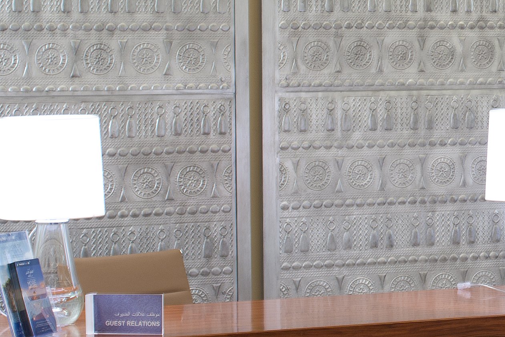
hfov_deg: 13.1
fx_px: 2133
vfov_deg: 9.0
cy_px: 213
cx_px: 654
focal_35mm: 152
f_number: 11
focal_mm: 45
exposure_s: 1.3
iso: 200
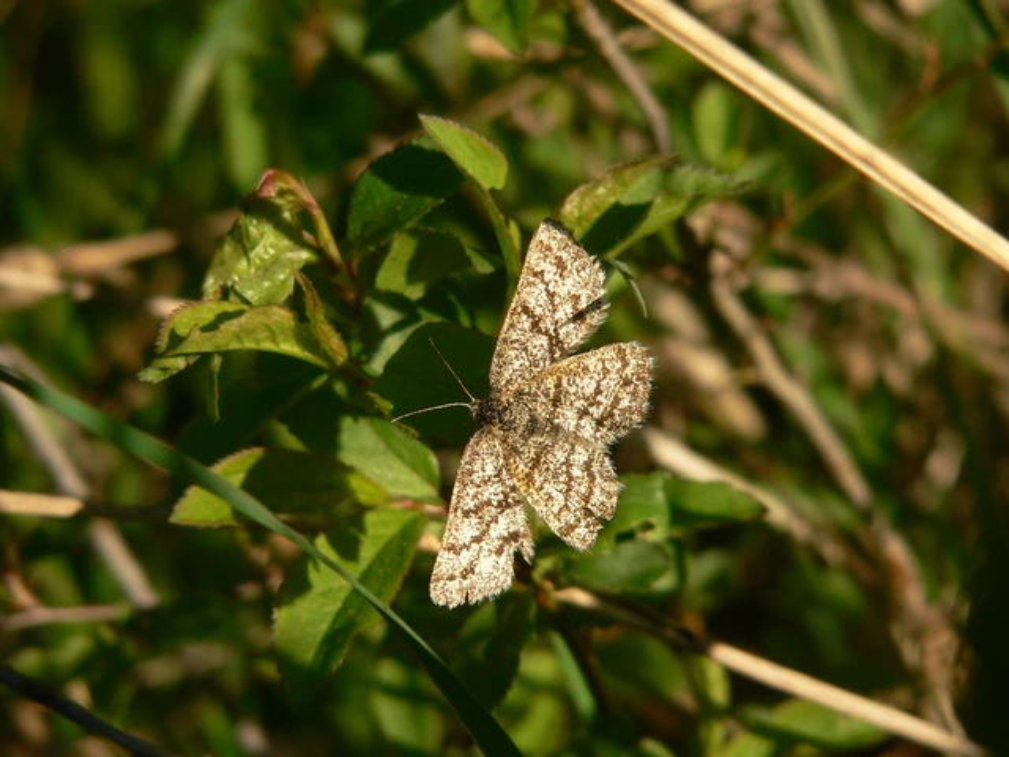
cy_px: 378
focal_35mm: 117
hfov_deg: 16.8
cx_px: 504
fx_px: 3410
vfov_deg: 12.7
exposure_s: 1/800
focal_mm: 19.5
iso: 100
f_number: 4
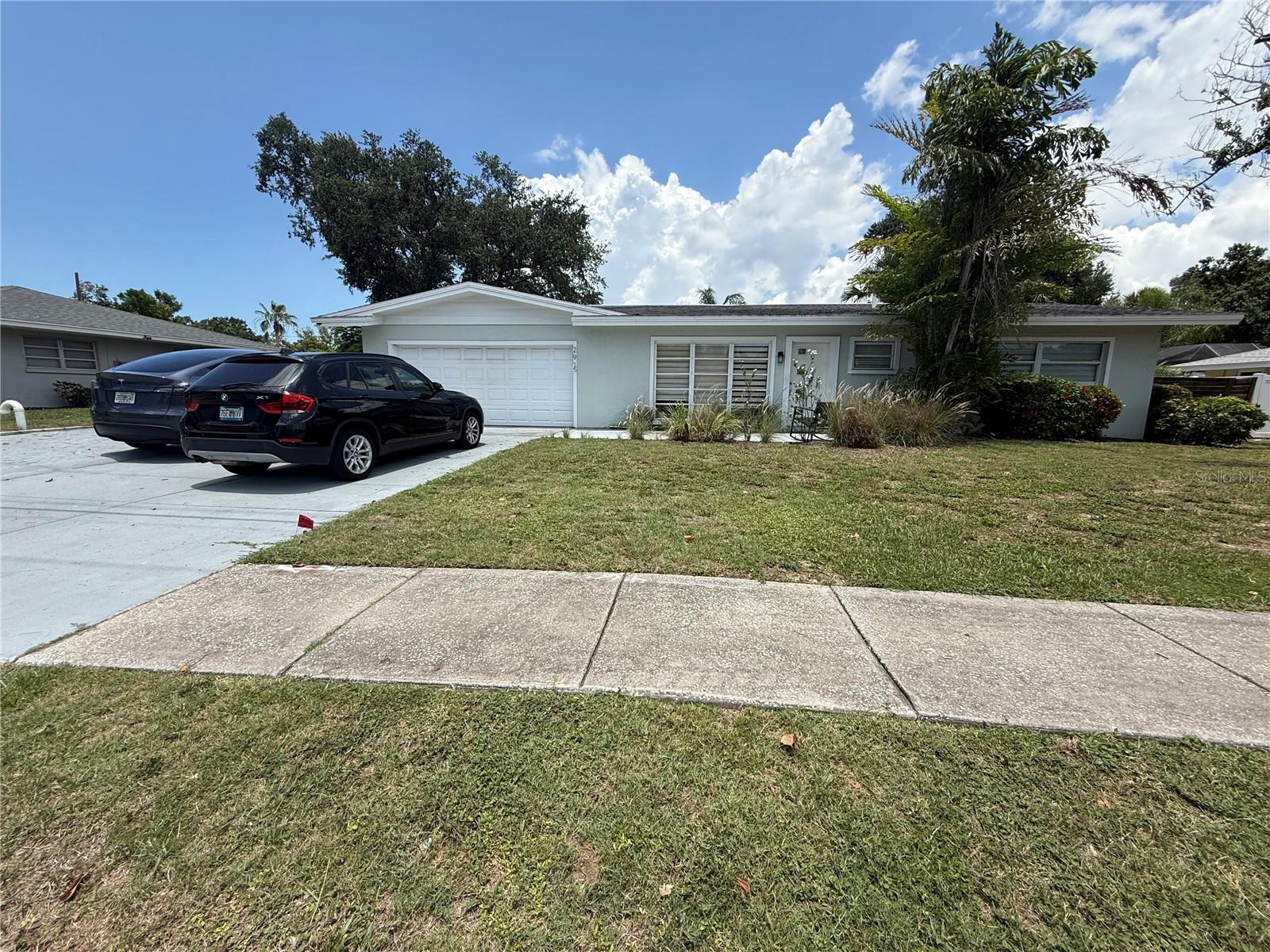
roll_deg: -0.7
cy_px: 476
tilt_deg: -9.2
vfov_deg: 85.7
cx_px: 635
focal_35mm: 14
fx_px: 514
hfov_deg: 102.1
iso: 50
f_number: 2.2
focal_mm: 2.22
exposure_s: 1/2024
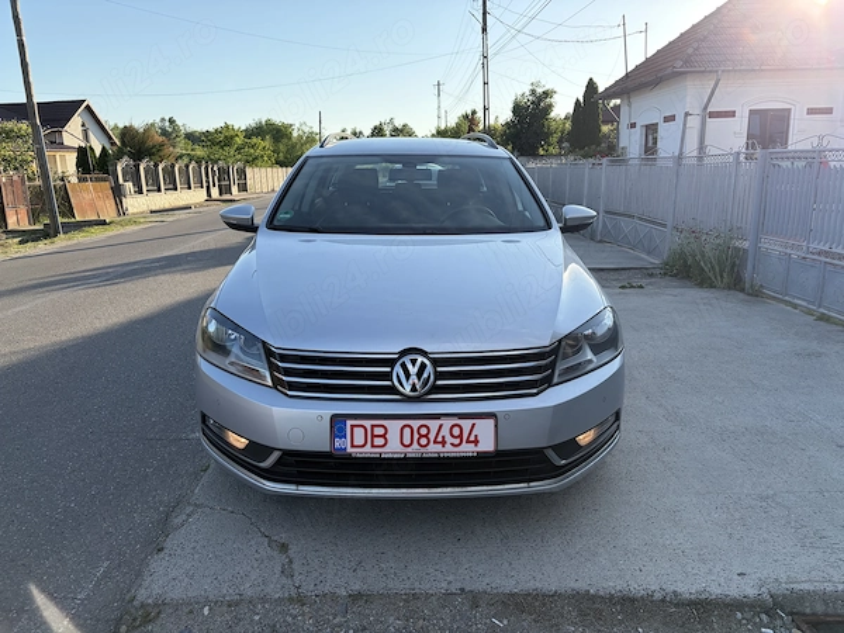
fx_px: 634
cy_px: 316
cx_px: 422
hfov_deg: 67.3
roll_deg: +1.3
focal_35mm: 26
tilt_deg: -12.6
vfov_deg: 53.1
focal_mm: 5.96
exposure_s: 1/1517
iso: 64
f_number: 1.6
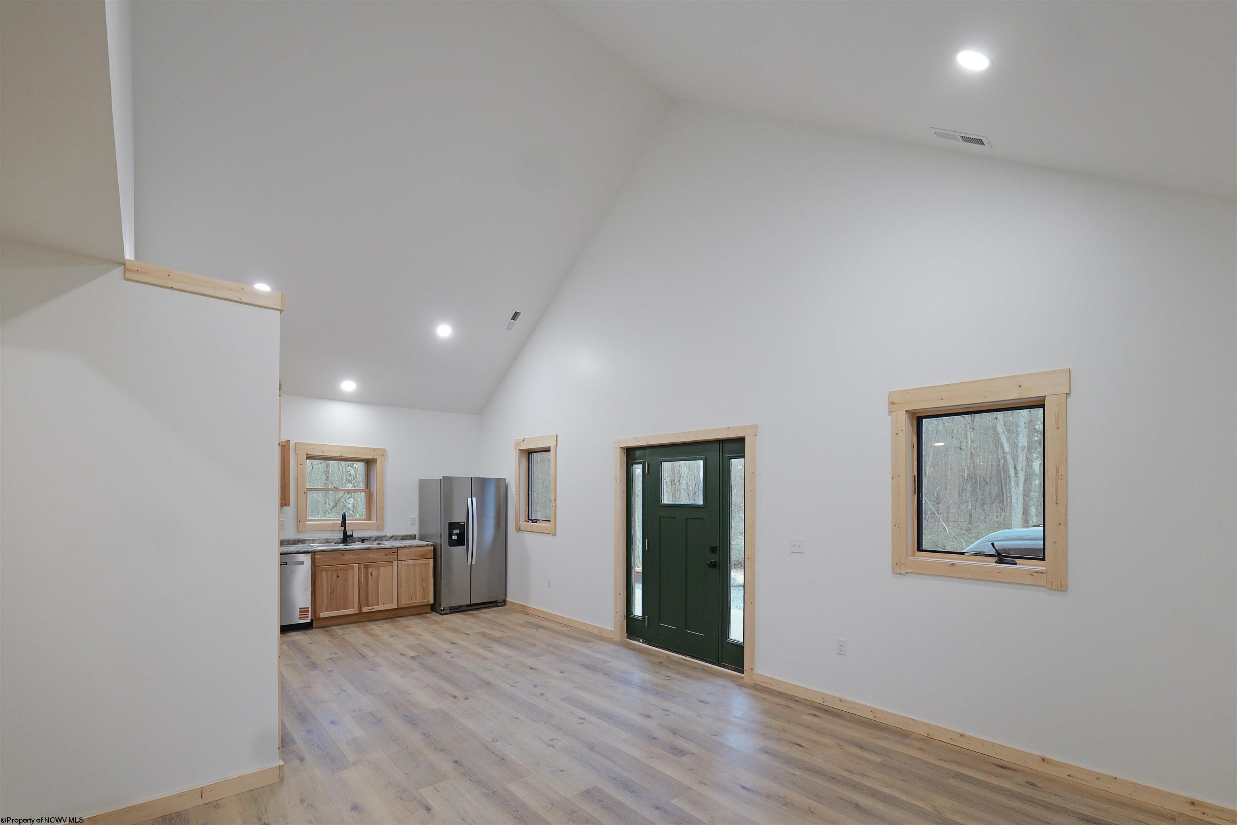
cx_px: 618
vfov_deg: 81.2
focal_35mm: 14
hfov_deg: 104.3
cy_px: 412
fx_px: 481
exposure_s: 1/60
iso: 800
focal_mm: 14
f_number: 4
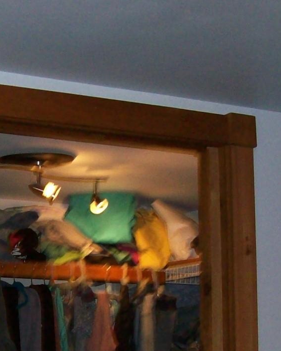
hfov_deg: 14.8
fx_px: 1061
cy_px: 302
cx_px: -9
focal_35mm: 102
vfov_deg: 18.6
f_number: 2.7
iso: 200
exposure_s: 1/64
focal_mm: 6
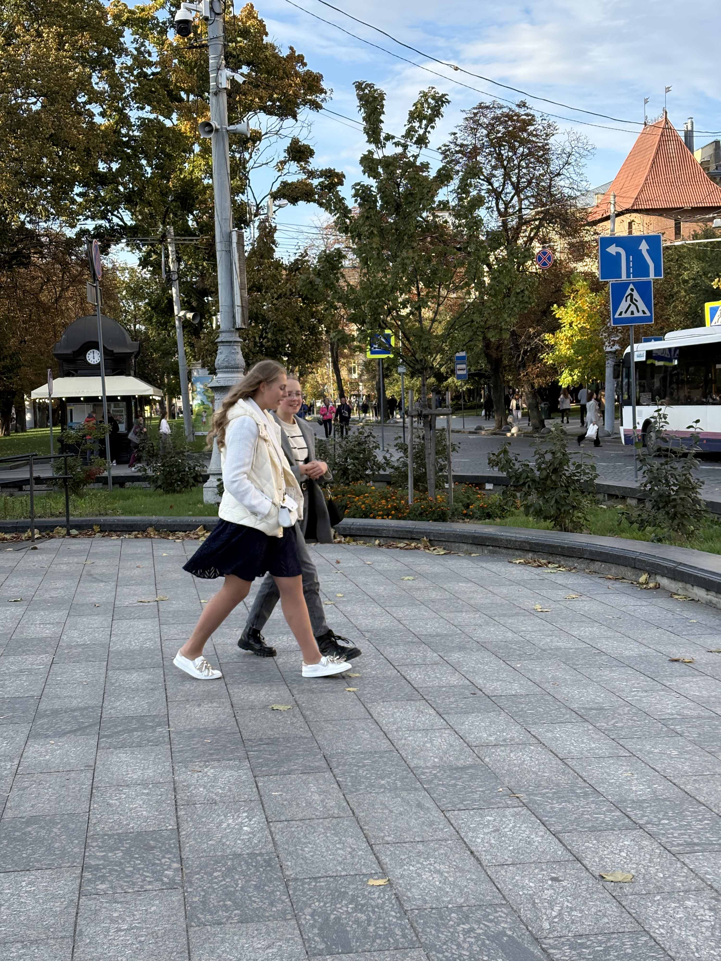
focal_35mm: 52
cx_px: 360
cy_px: 480
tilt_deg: -2.2
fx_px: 1444
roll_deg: +0.8
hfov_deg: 28.0
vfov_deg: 36.8
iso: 50
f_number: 1.6
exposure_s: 1/801
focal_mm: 5.96
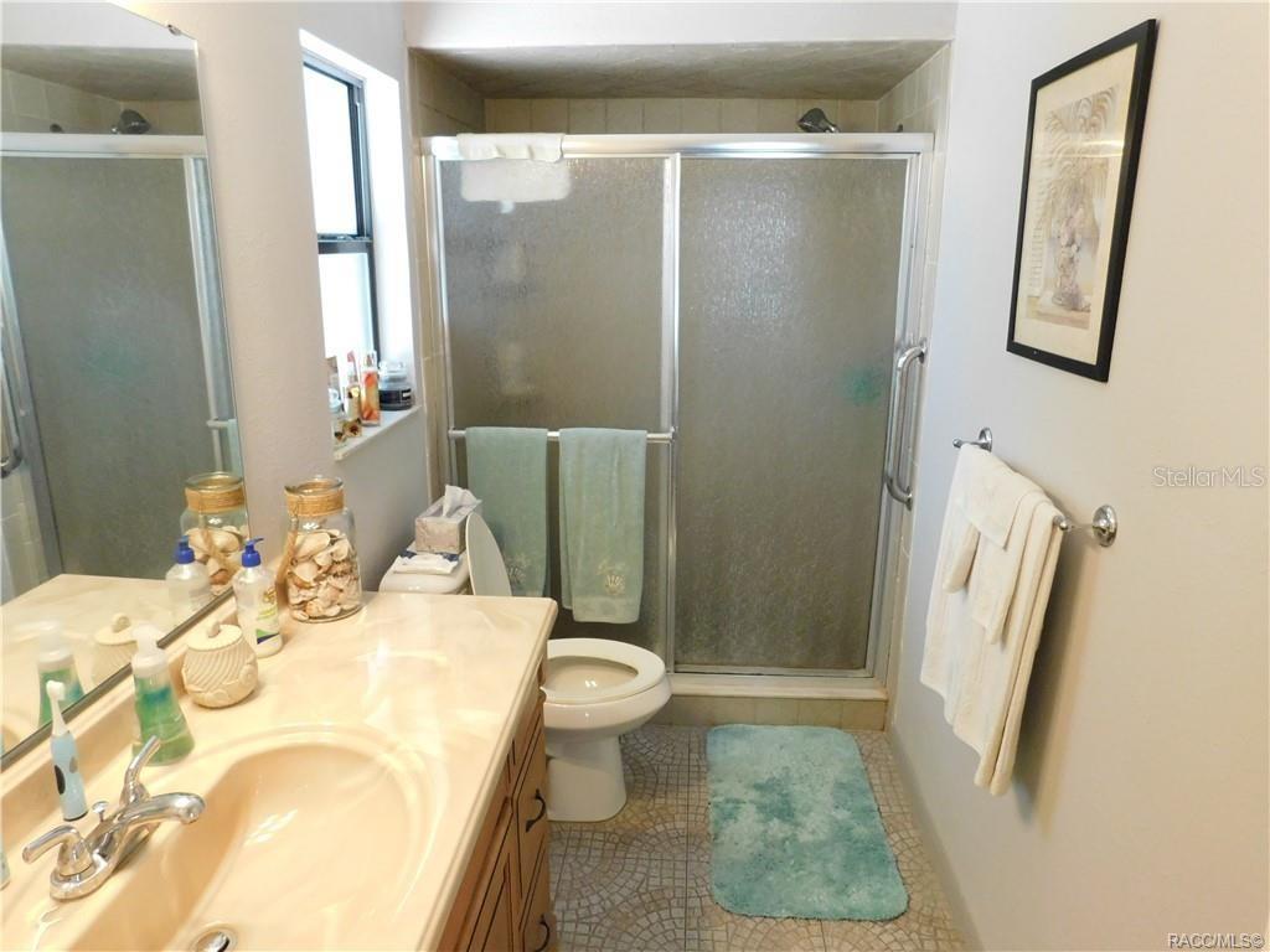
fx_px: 844
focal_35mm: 23
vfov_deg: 58.9
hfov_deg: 73.9
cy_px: 476
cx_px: 635
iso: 400
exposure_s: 1/20
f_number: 3
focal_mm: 4
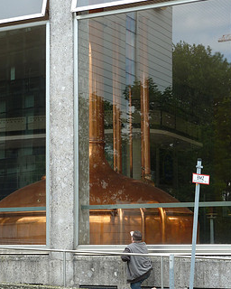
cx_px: 90
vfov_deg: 20.8
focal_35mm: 92
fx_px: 786
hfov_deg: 16.7
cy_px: 188
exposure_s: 1/60
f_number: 4.1
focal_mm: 11
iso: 80
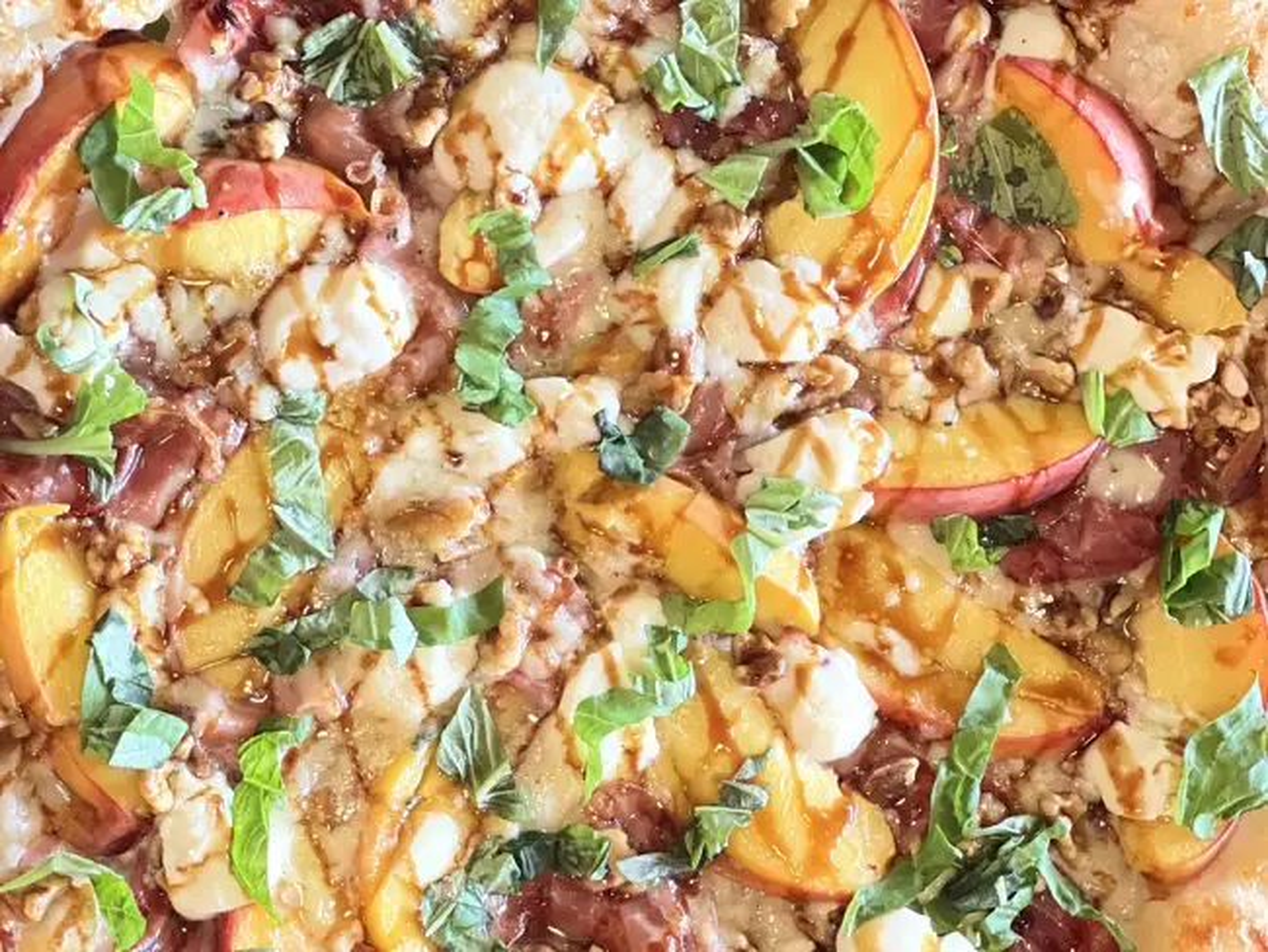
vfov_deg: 19.2
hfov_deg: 25.3
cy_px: 476
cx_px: 634
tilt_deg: -81.0
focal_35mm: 77
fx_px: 2822
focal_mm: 9
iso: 250
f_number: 2.8
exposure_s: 1/40
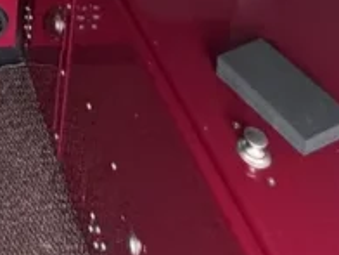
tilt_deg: -10.1
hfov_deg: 23.4
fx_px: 715
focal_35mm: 73
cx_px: -109
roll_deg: -1.7
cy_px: -394
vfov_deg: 13.4
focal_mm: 2.22
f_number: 2.2
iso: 250
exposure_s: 1/99
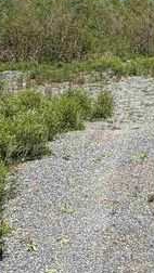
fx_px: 449
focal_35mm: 62
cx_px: 165
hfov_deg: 18.8
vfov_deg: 33.2
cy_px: 70
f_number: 2.2
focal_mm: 2.22
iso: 25
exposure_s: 1/770
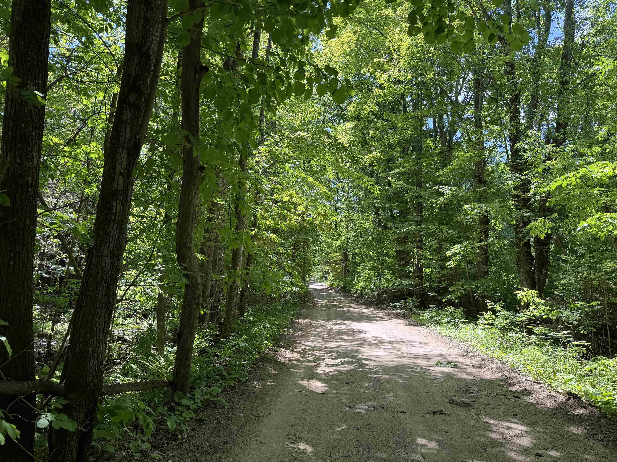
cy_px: 231
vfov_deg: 56.8
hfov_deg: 71.6
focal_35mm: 24
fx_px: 428
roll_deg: -1.1
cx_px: 308
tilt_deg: +6.7
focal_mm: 6.76
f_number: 1.78
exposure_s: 1/423
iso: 80
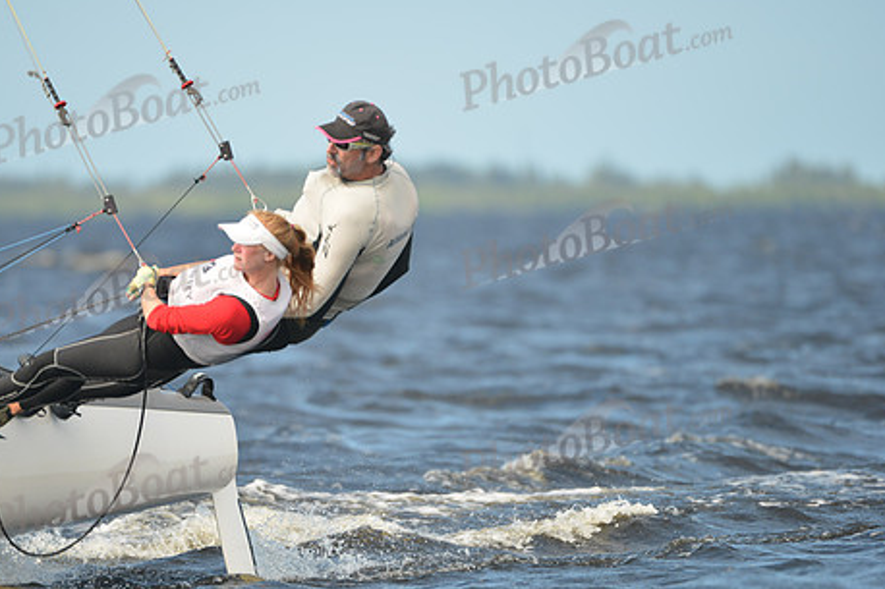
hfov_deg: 4.1
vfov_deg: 2.7
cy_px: 366
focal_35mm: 507
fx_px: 12459
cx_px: 361
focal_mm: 400
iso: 250
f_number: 4
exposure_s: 1/1000
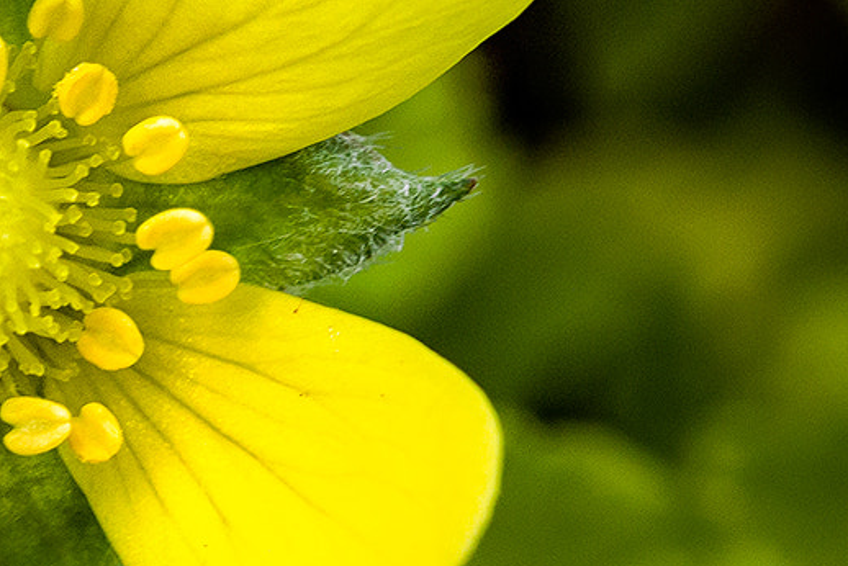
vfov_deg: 5.5
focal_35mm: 250
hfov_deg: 8.2
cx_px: 182
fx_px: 5892
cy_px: 362
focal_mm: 30
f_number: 10
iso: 160
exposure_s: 1/80
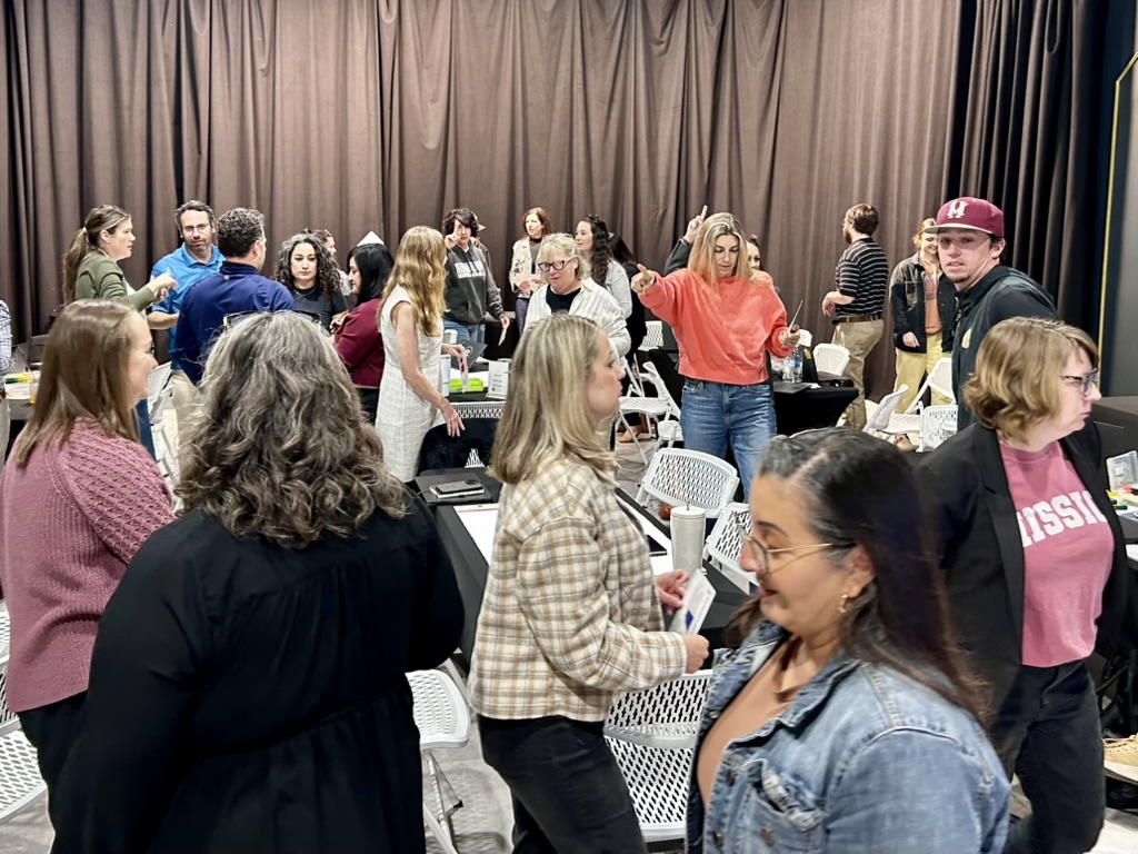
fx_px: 855
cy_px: 427
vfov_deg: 53.1
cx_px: 569
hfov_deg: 67.3
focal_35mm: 26
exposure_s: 1/60
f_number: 1.5
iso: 160
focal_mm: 5.7
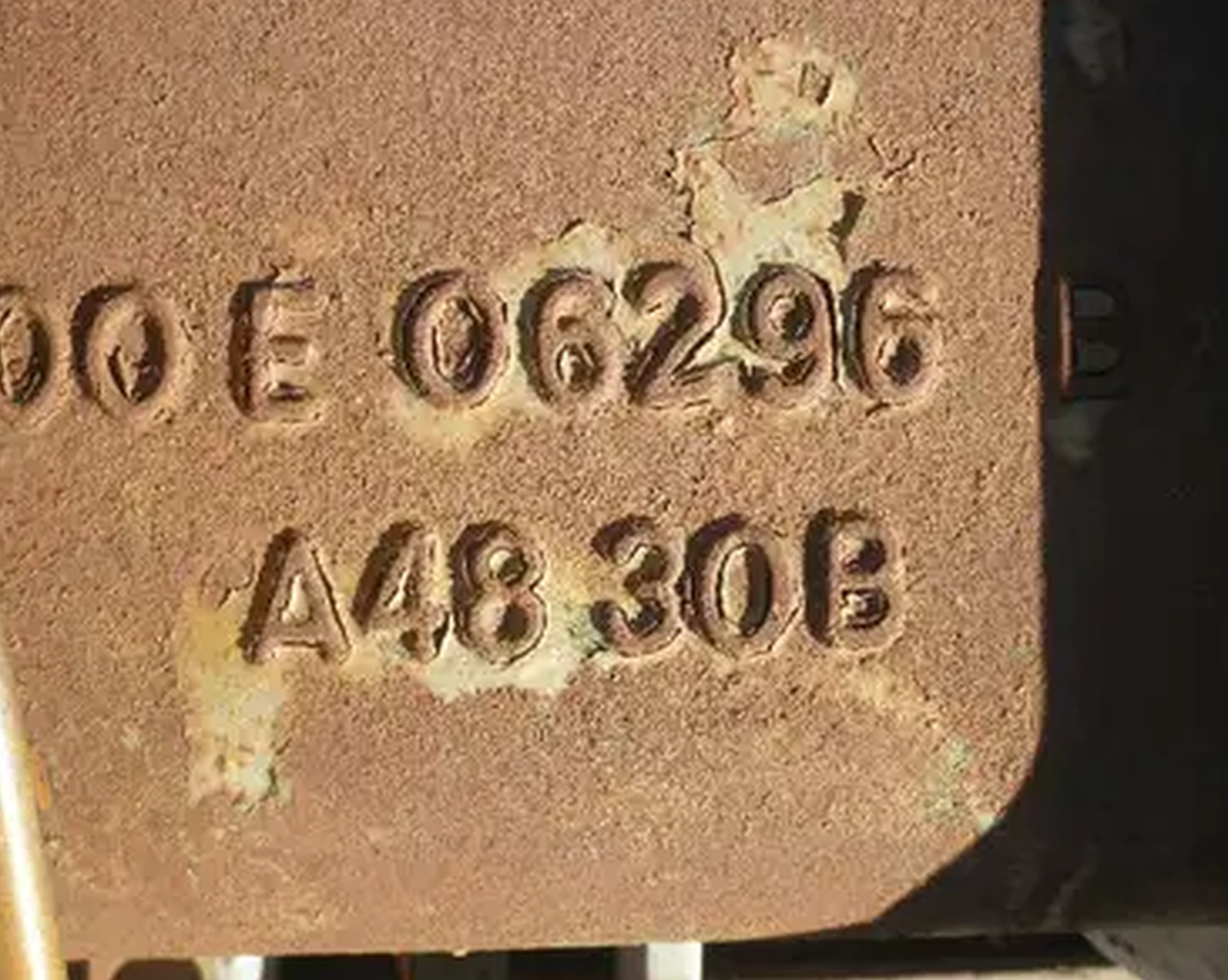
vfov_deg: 32.0
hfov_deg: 39.6
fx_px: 1706
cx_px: 604
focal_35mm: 47
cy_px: 480
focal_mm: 7.9
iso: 64
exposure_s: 1/400
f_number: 3.4
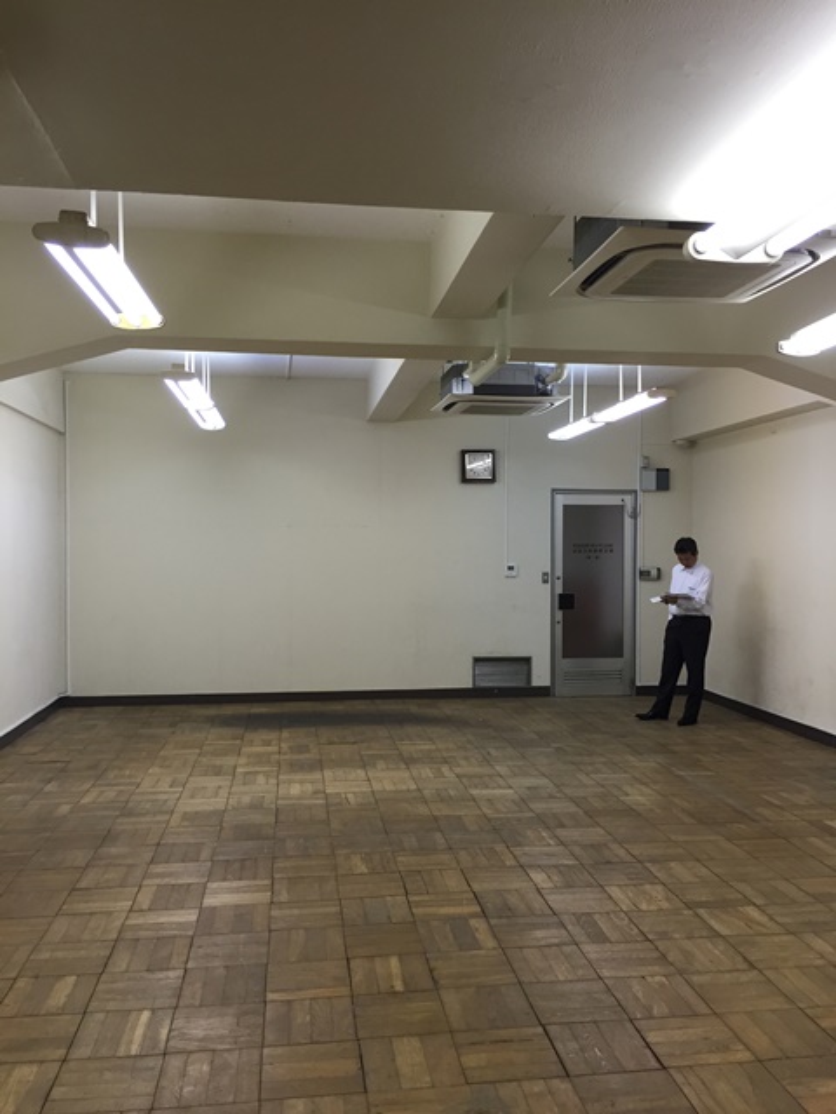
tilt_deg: +0.2
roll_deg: -0.4
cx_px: 418
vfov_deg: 61.7
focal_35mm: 29
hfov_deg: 48.2
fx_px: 934
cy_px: 557
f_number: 2.2
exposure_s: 1/30
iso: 50
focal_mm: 4.15
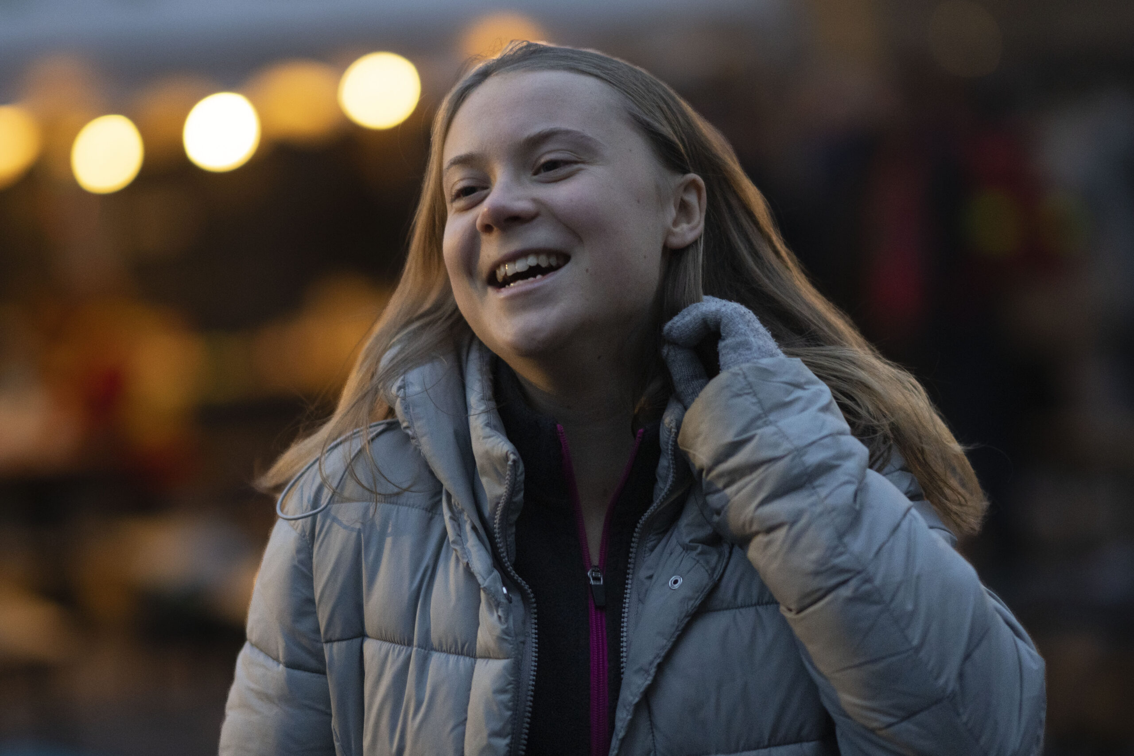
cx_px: 567
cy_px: 378
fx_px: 2677
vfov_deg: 16.1
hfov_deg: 23.9
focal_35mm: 85
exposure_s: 1/320
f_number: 1.4
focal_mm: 85
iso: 2000
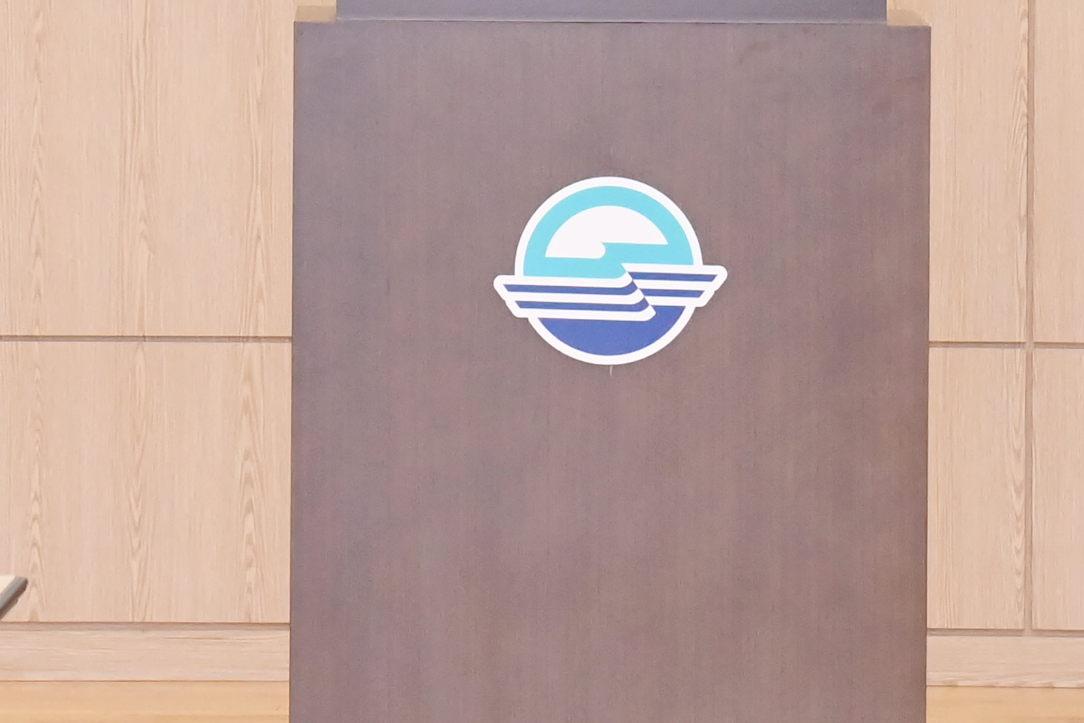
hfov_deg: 6.5
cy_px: 156
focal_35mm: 318
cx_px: 527
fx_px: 9575
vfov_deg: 4.3
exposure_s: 1/250
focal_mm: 95
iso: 6400
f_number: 6.3
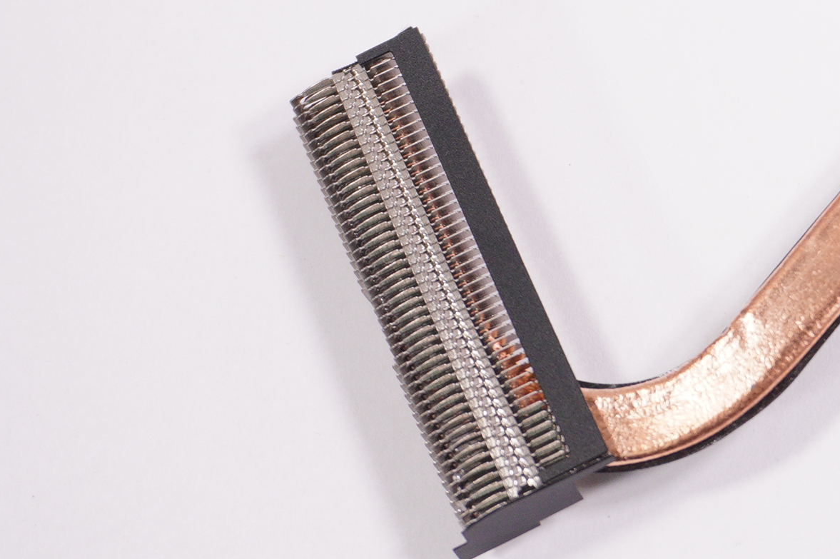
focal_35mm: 115
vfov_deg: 11.8
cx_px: 1021
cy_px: 86
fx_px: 2681
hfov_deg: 17.0
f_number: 5.6
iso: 640
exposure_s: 1/250
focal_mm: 30
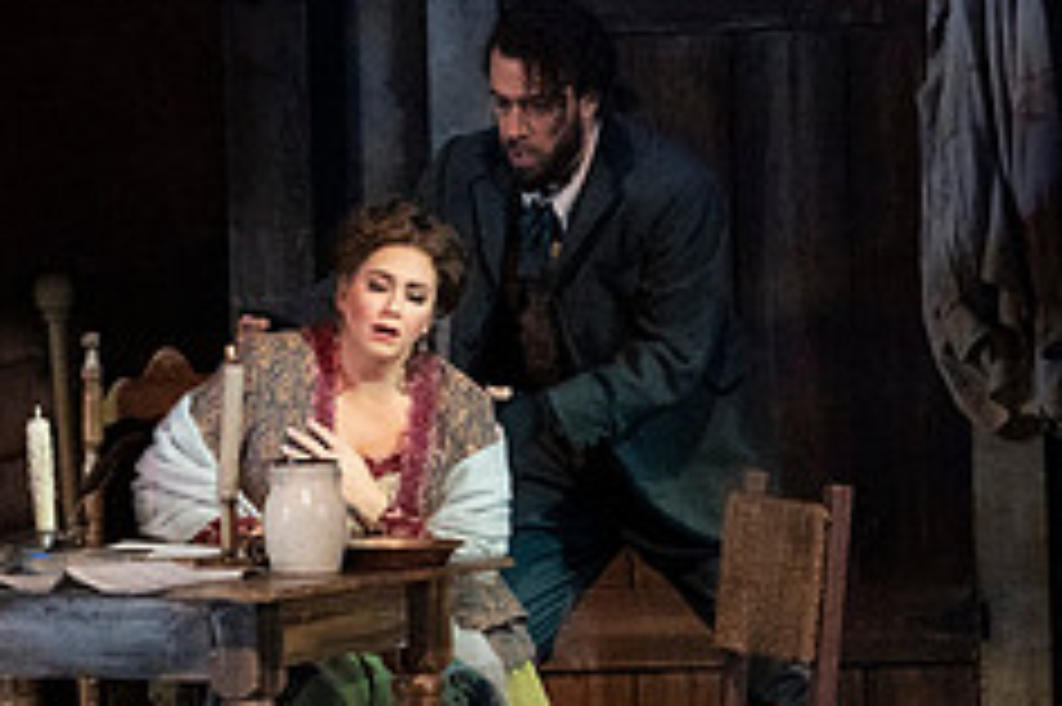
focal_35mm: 448
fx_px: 13206
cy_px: 407
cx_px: 176
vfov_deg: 3.1
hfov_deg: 4.6
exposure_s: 1/320
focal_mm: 182
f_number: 13
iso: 16000
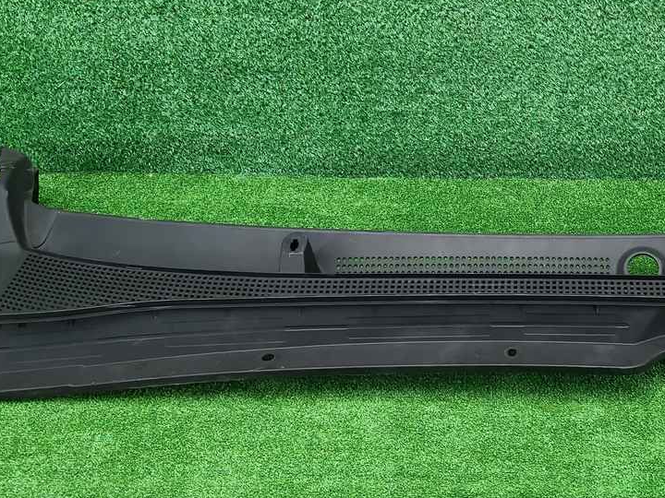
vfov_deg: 28.0
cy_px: 254
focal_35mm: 52
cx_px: 512
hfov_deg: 35.8
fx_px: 999
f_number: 1.8
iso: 268
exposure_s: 1/50
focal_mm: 5.4
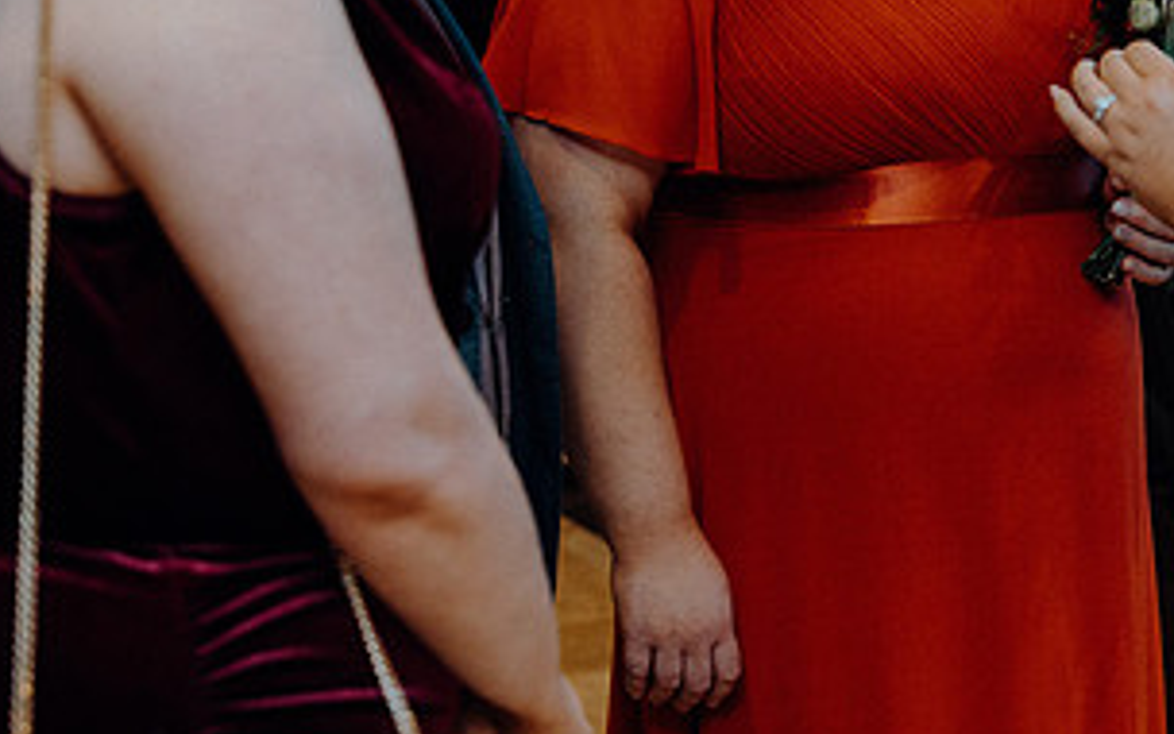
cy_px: 114
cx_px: 1031
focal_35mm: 111
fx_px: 3551
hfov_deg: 18.5
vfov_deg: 11.7
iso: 2500
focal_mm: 57
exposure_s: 1/160
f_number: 3.5
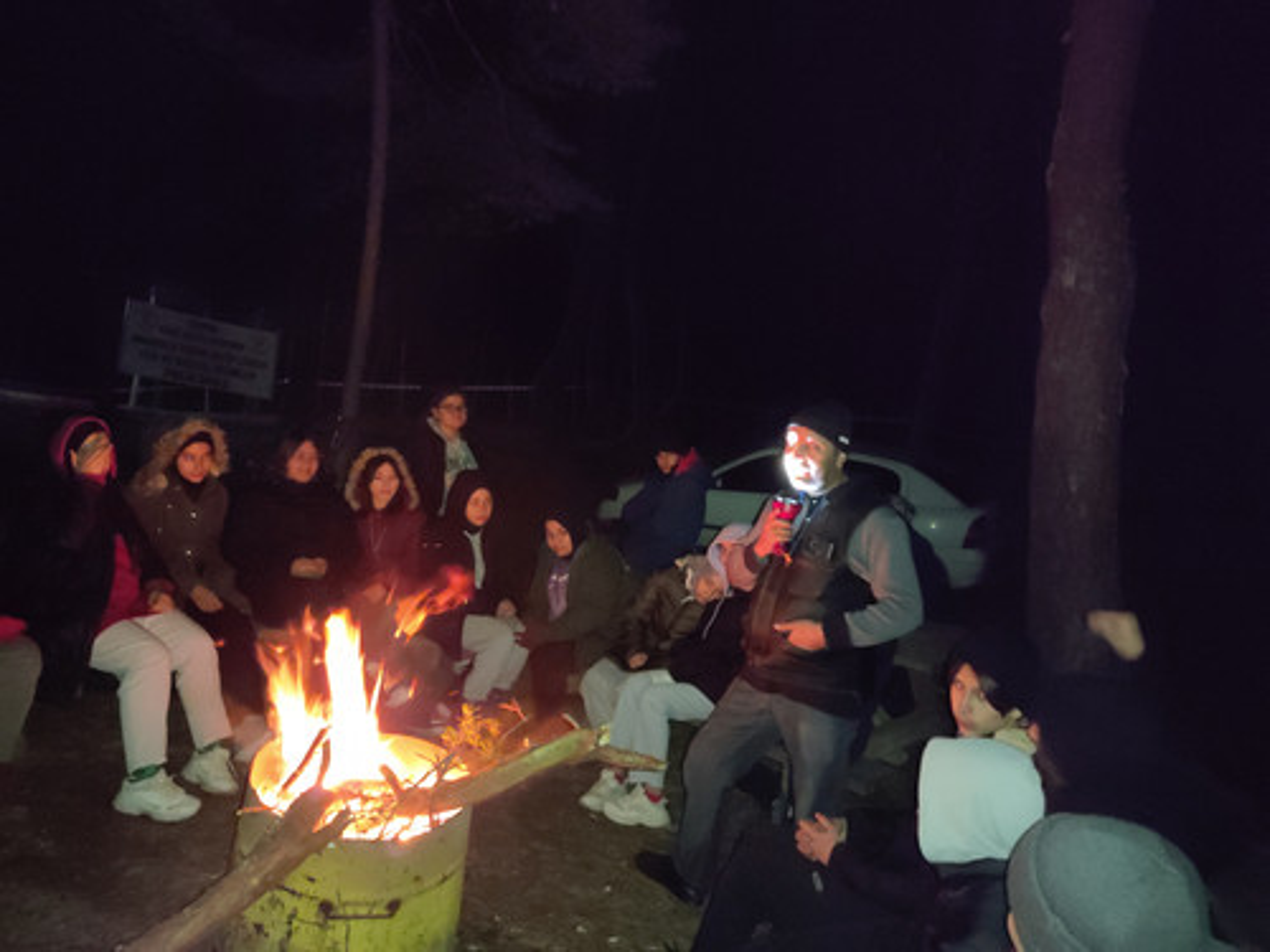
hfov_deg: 67.3
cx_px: 635
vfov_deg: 53.1
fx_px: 954
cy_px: 476
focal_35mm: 26
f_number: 1.79
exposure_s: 1/14
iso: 10391
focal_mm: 4.74
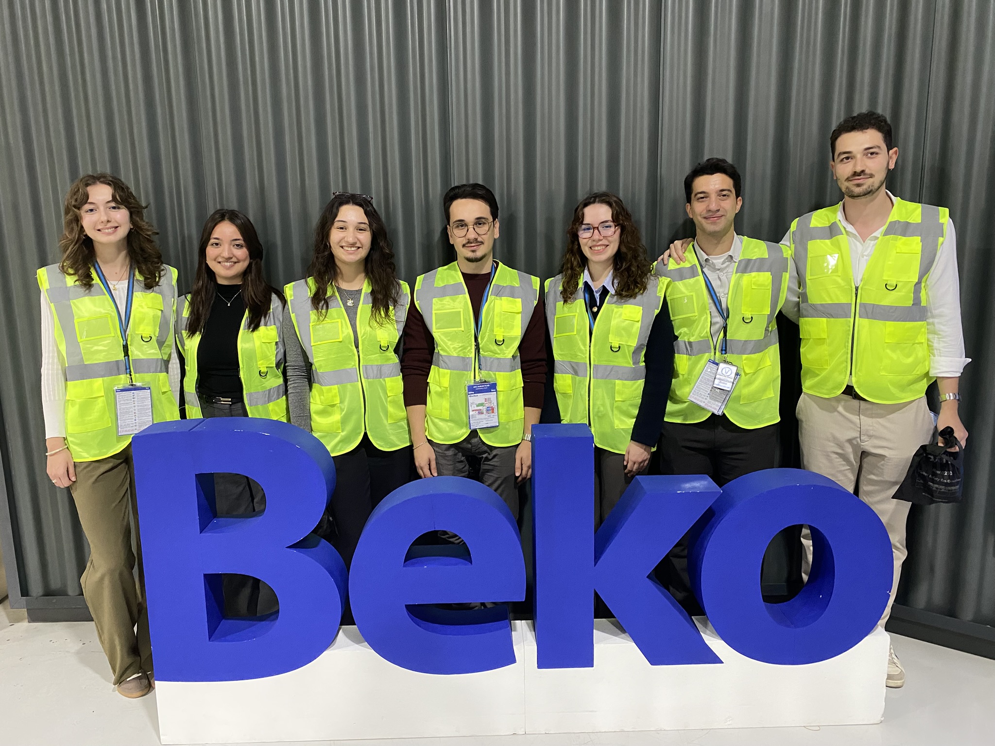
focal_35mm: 26
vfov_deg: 53.1
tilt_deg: -10.7
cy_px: 373
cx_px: 498
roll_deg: +1.0
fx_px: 747
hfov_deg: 67.3
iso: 320
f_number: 1.8
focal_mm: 4.25
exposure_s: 1/50
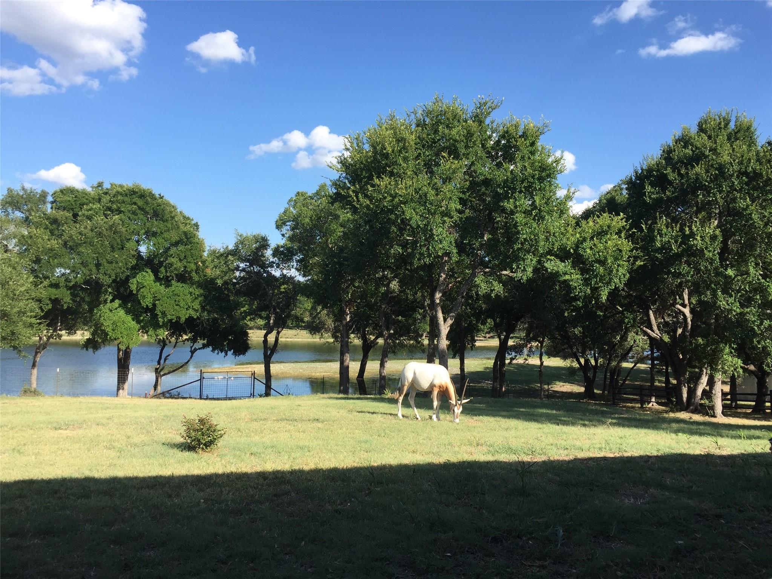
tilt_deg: +2.1
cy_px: 290
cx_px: 386
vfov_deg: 48.2
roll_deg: -2.4
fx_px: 647
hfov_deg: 61.7
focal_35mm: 29
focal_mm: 4.15
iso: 32
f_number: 2.2
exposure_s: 1/1099
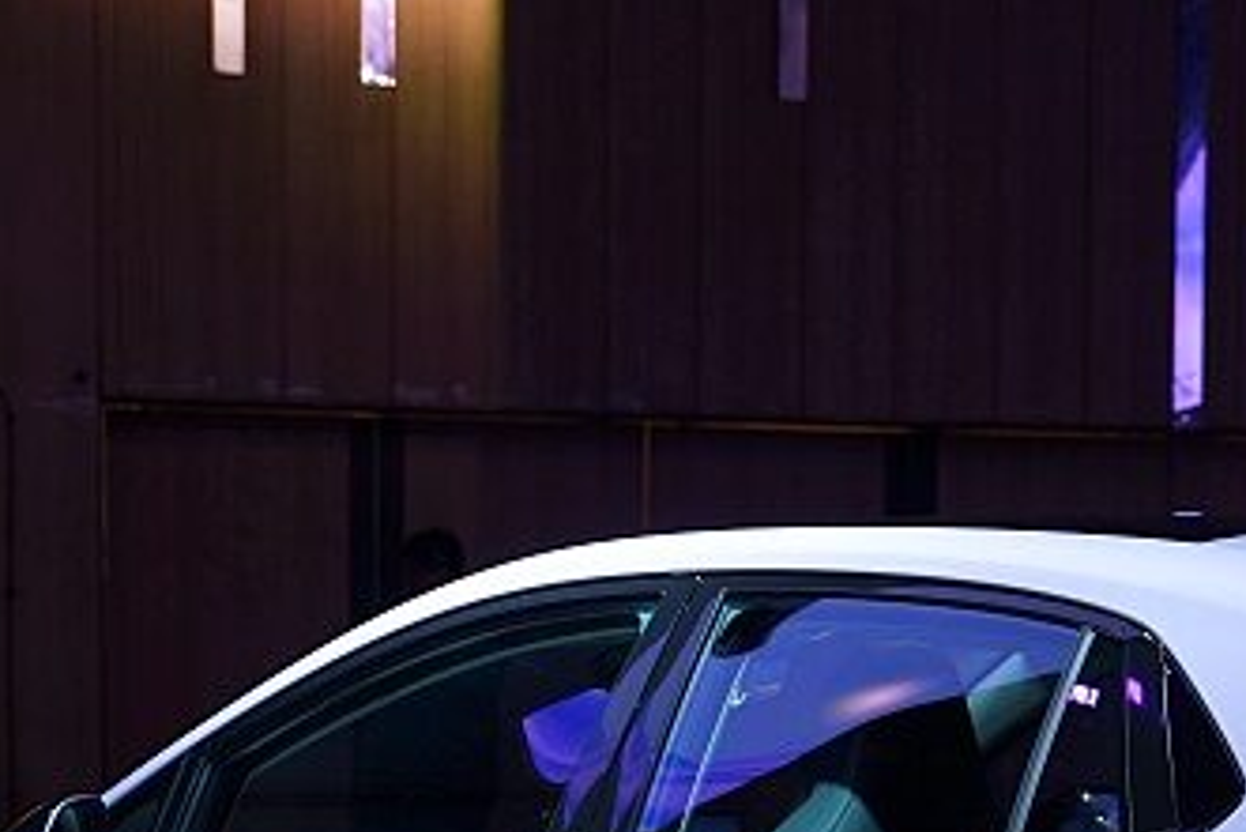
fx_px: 5644
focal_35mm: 163
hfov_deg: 12.4
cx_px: 1333
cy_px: 1058
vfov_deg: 8.3
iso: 640
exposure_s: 1/100
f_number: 4.5
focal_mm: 54
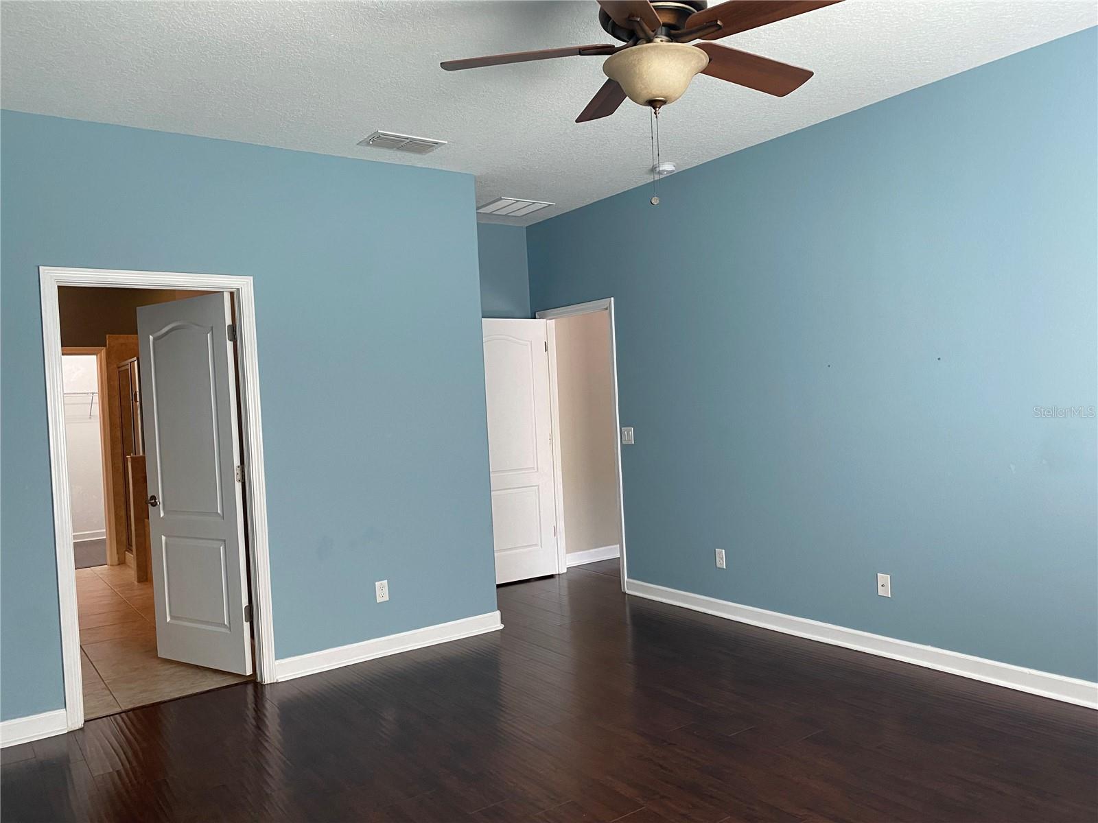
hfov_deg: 67.3
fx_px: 825
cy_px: 412
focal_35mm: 26
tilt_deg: -1.6
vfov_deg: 53.1
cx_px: 549
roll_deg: +3.1
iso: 125
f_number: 1.8
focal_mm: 4.25
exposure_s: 1/74
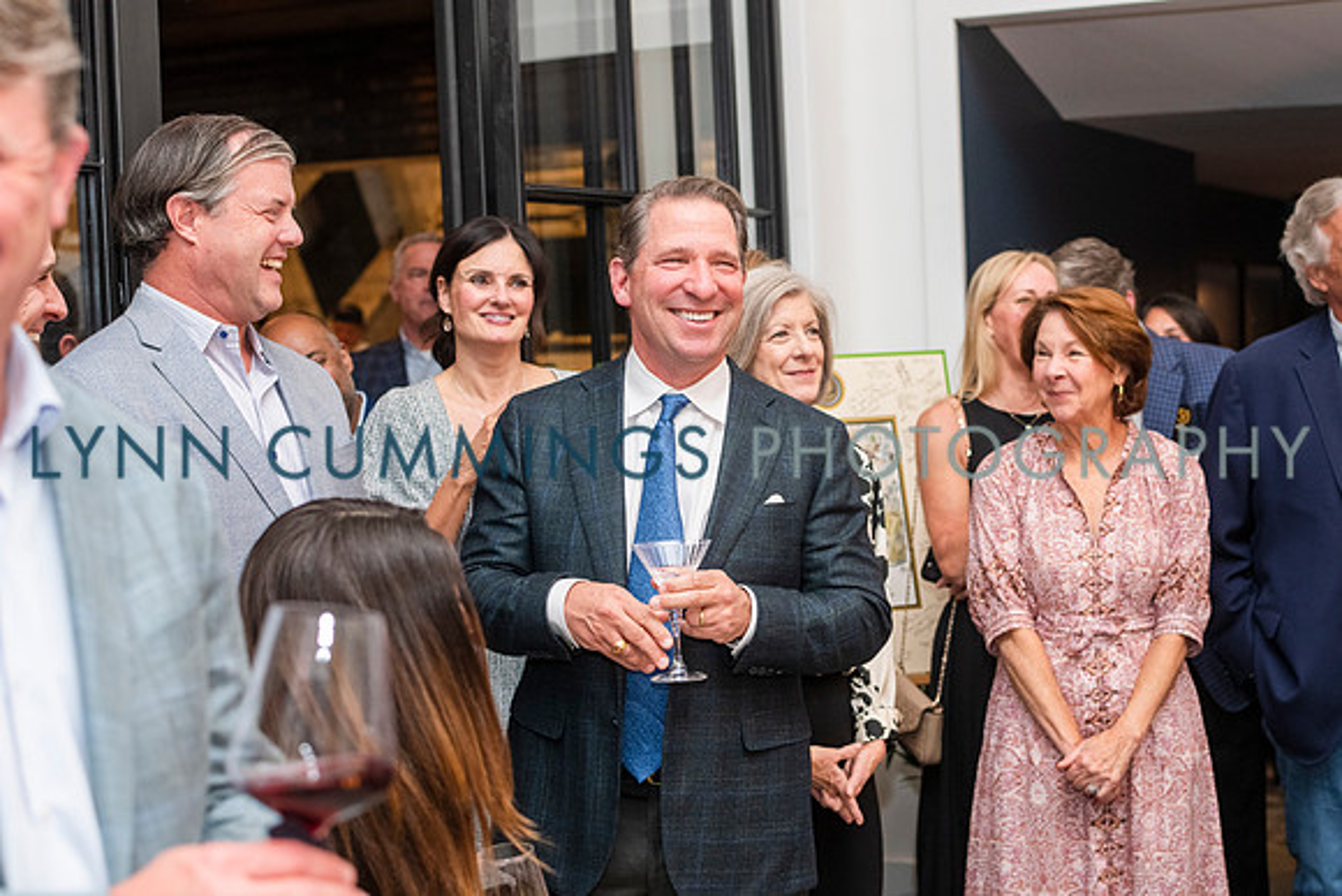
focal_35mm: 64
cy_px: 448
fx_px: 2373
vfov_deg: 21.4
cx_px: 671
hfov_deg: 31.6
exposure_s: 1/125
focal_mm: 58
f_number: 4
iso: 1250
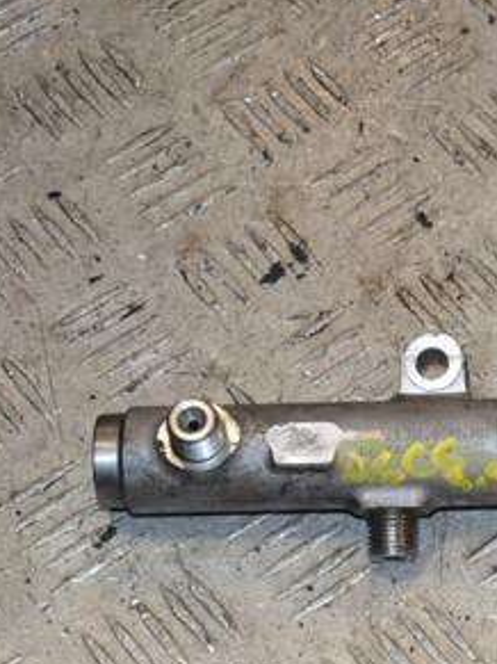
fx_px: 2395
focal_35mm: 125
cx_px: 673
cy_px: 404
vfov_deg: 15.8
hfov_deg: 11.5
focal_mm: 42
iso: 800
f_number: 9
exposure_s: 1/200
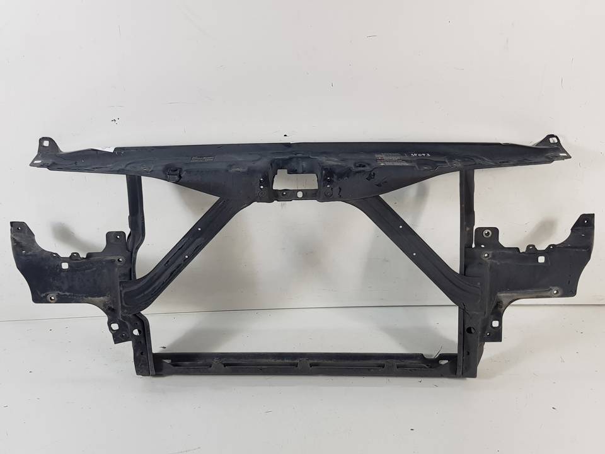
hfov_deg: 67.3
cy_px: 227
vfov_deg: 53.1
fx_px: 454
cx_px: 302
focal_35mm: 26
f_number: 1.7
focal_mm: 4.2
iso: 50
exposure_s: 1/100
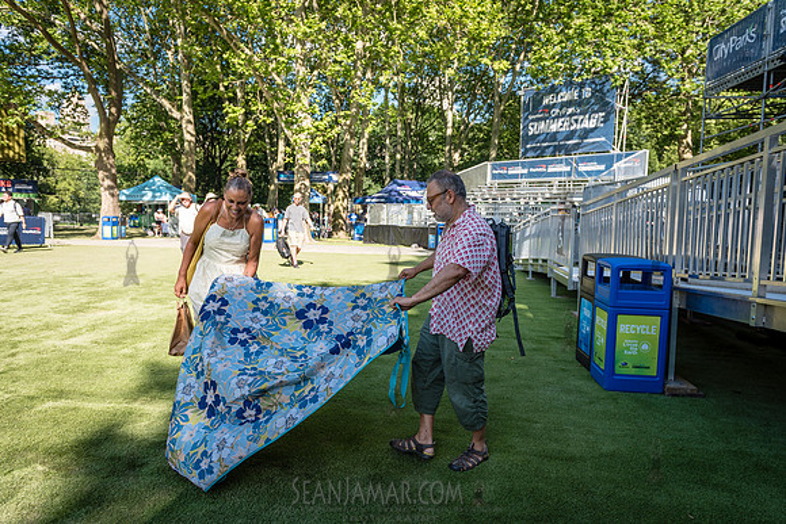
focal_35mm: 24
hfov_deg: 73.0
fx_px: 531
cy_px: 262
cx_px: 393
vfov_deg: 52.5
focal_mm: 24
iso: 160
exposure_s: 1/640
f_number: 4
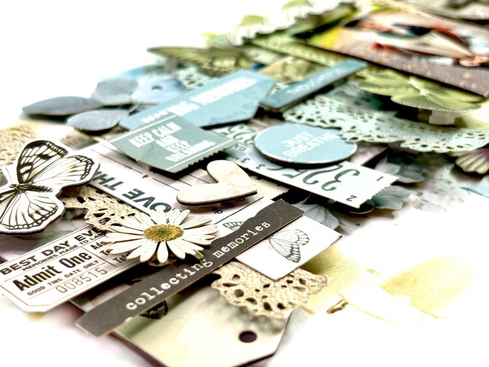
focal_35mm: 52
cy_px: 184
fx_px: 735
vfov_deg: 28.0
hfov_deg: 36.8
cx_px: 244
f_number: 1.6
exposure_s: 1/170
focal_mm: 5.96
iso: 32
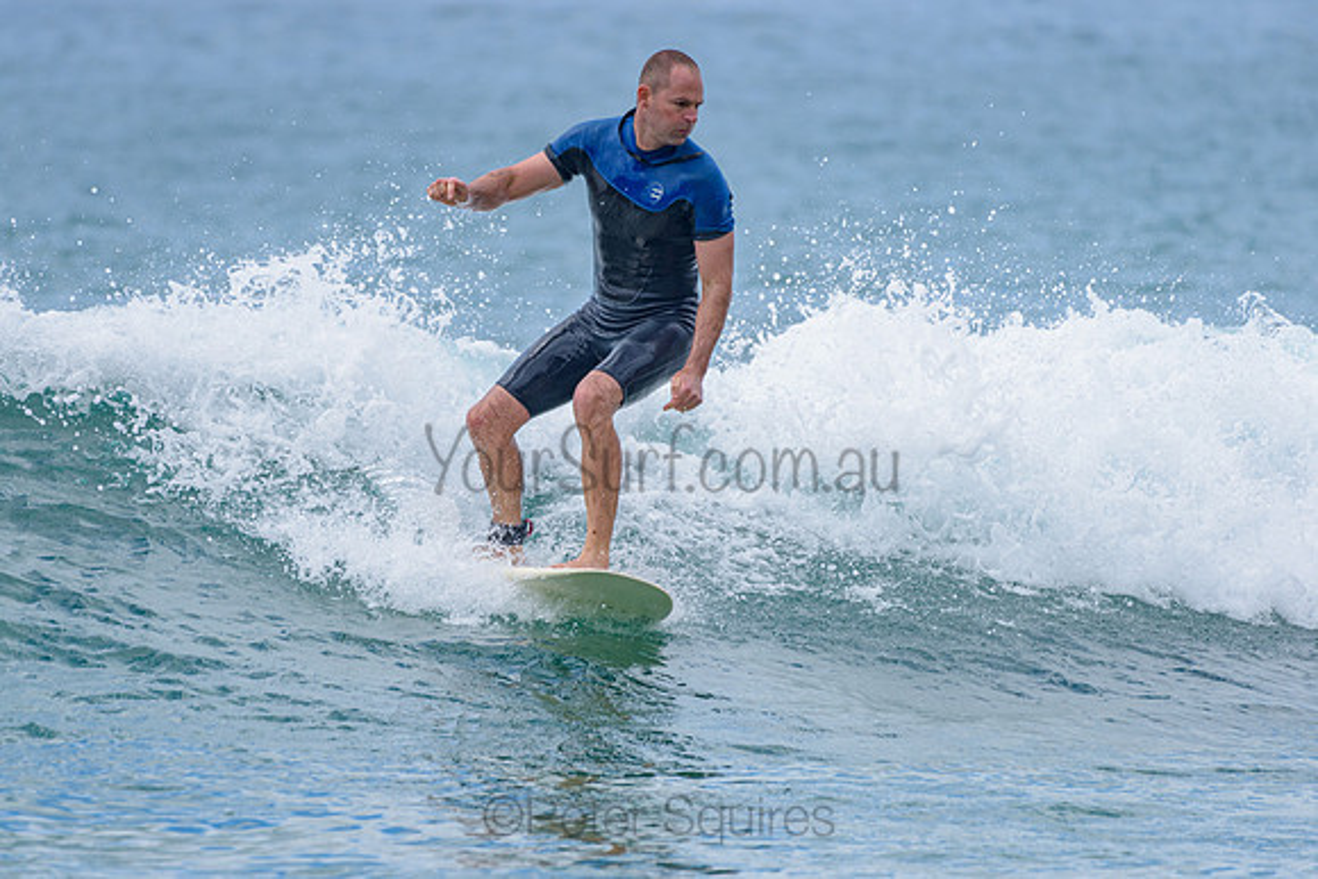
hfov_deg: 3.4
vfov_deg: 2.2
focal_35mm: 613
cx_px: 510
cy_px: 418
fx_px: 22459
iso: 360
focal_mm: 500
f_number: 5.6
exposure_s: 1/2000
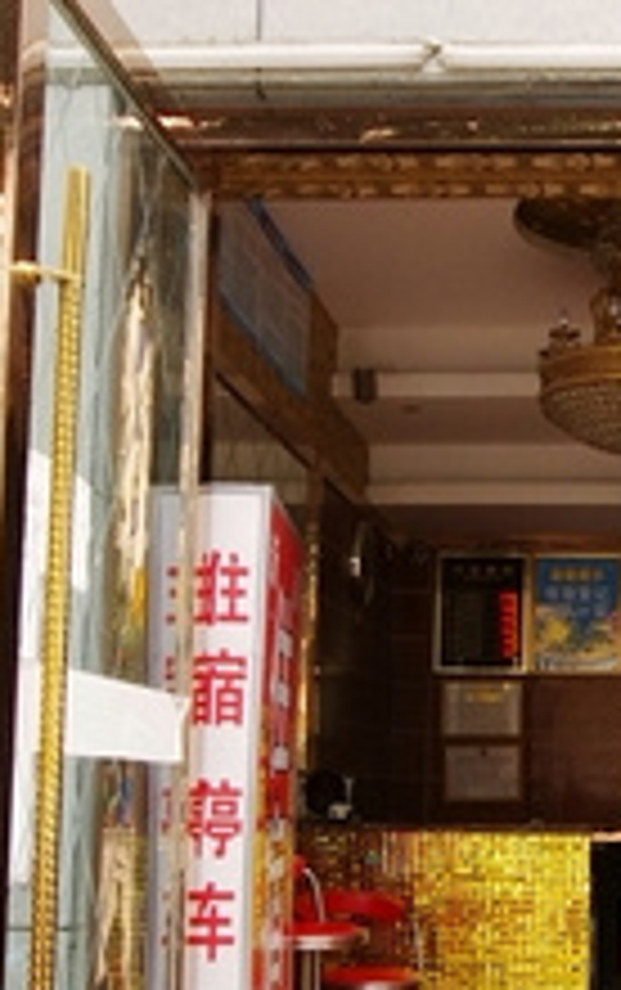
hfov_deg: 24.5
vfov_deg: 40.0
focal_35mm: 50
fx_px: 1350
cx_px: 644
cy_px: 612
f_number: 5.6
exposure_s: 1/30
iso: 400
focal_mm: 10
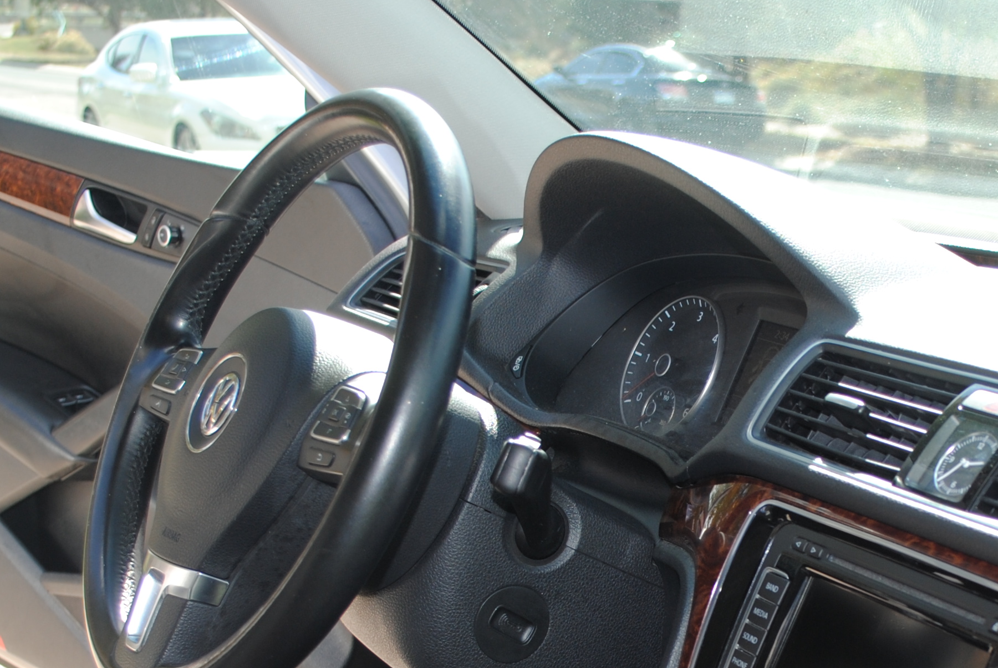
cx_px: 718
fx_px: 1971
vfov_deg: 18.7
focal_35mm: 71
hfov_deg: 28.1
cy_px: 669
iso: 100
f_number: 3.8
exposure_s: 1/160
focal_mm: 22
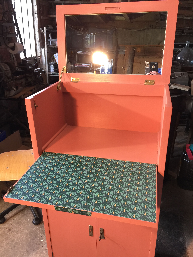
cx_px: 96
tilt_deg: -22.9
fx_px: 216
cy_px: 128
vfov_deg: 61.7
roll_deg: -0.6
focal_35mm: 29
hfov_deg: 48.2
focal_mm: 4.15
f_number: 2.2
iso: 40
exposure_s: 1/17
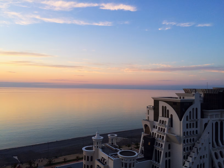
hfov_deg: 61.7
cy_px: 84
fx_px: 188
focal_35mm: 29
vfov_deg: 48.2
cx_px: 112
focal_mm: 4.15
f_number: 2.2
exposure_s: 1/238
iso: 32
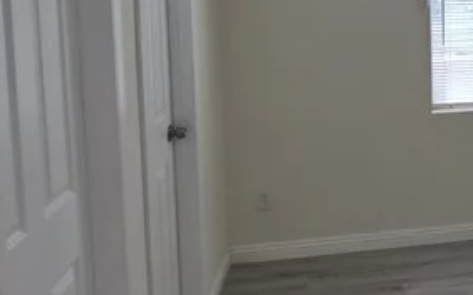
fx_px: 644
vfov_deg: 25.0
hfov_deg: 34.9
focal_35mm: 50
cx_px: 517
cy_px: 27
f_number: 2.2
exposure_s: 1/120
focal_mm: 1.7
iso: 25
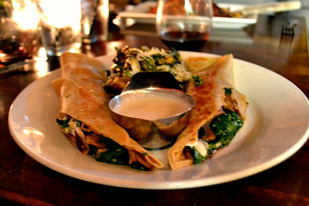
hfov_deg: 49.6
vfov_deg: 34.2
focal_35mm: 39
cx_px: 154
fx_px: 335
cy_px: 103
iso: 3200
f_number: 4.2
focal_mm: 26
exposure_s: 1/1.6
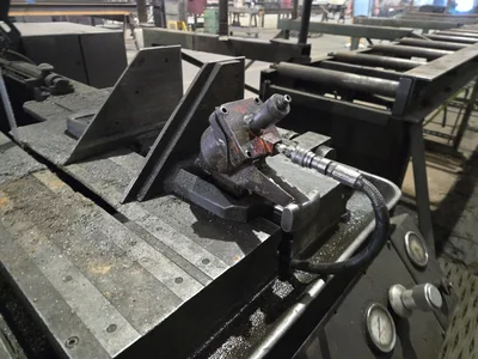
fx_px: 318
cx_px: 239
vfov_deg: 58.9
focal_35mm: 23
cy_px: 180
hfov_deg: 73.9
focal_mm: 5.4
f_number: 1.8
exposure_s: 1/40
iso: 1600
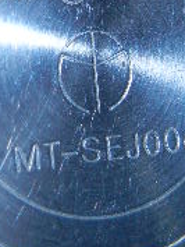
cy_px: -7
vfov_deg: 9.2
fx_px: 1516
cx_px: 74
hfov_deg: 7.0
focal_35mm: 213
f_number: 8
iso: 200
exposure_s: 1/30
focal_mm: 10.6
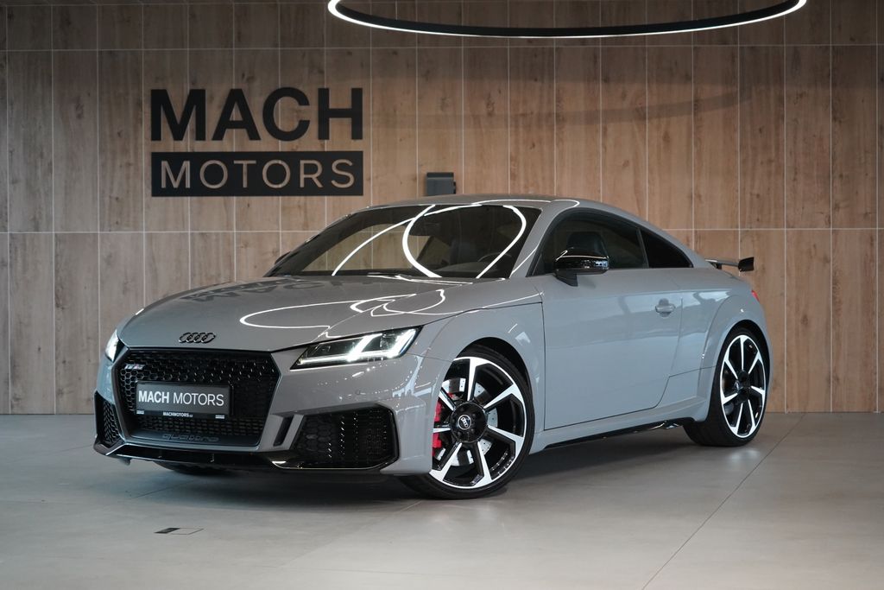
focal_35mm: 69
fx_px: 1694
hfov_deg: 29.2
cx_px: 442
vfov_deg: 19.7
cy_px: 295
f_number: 5.6
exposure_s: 1/160
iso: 4000
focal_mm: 69
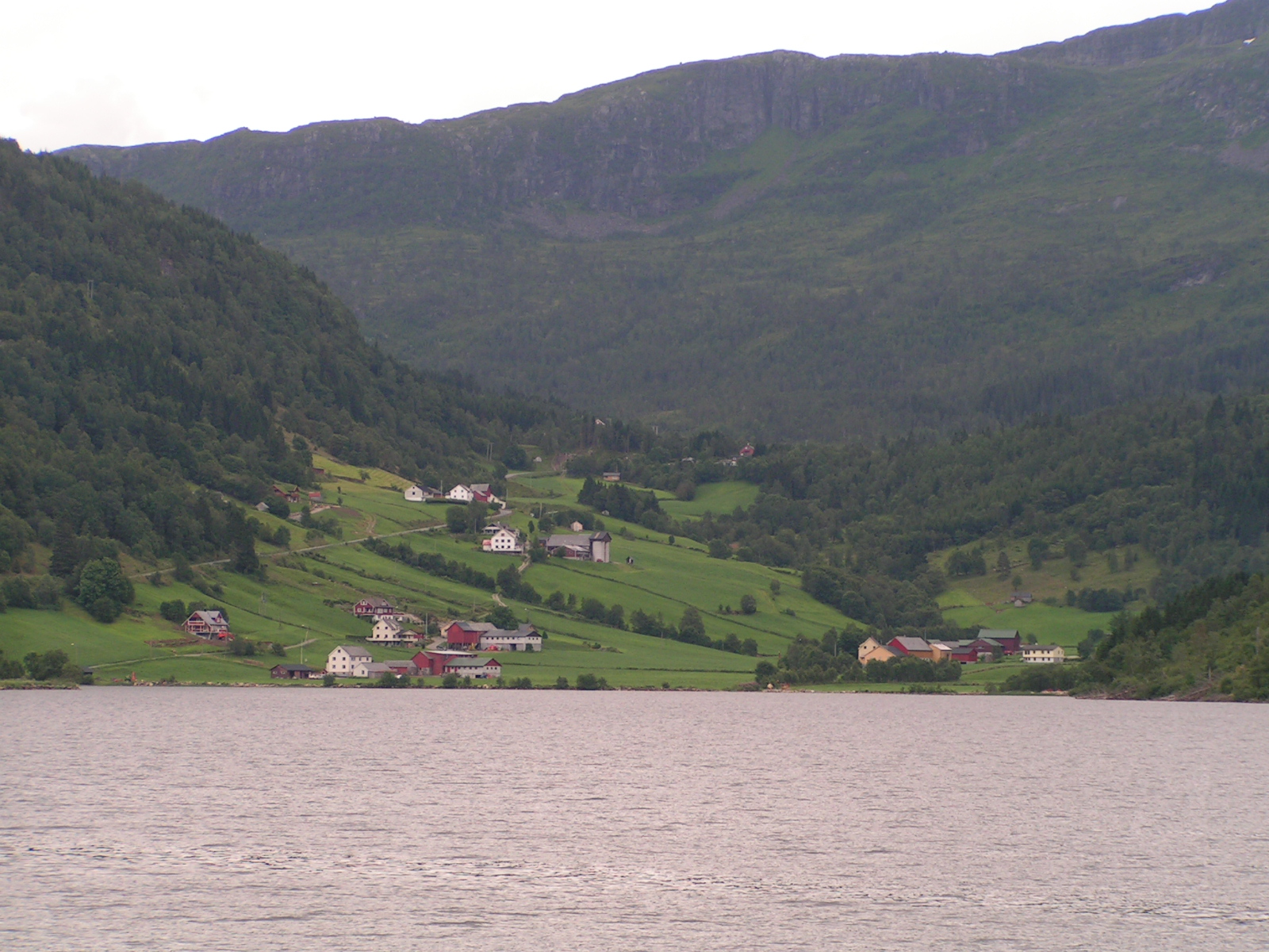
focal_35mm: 143
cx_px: 634
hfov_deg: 13.8
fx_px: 5242
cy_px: 476
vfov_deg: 10.4
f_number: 4.5
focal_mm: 21.9
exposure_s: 1/200
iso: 50
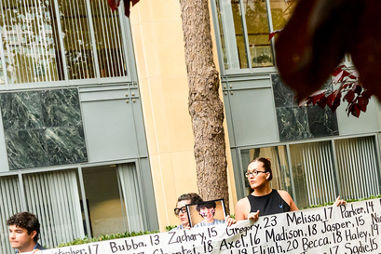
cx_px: 269
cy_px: 210
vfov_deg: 22.3
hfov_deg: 32.9
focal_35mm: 60
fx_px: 635
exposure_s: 1/1000
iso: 3200
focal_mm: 24
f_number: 4.8
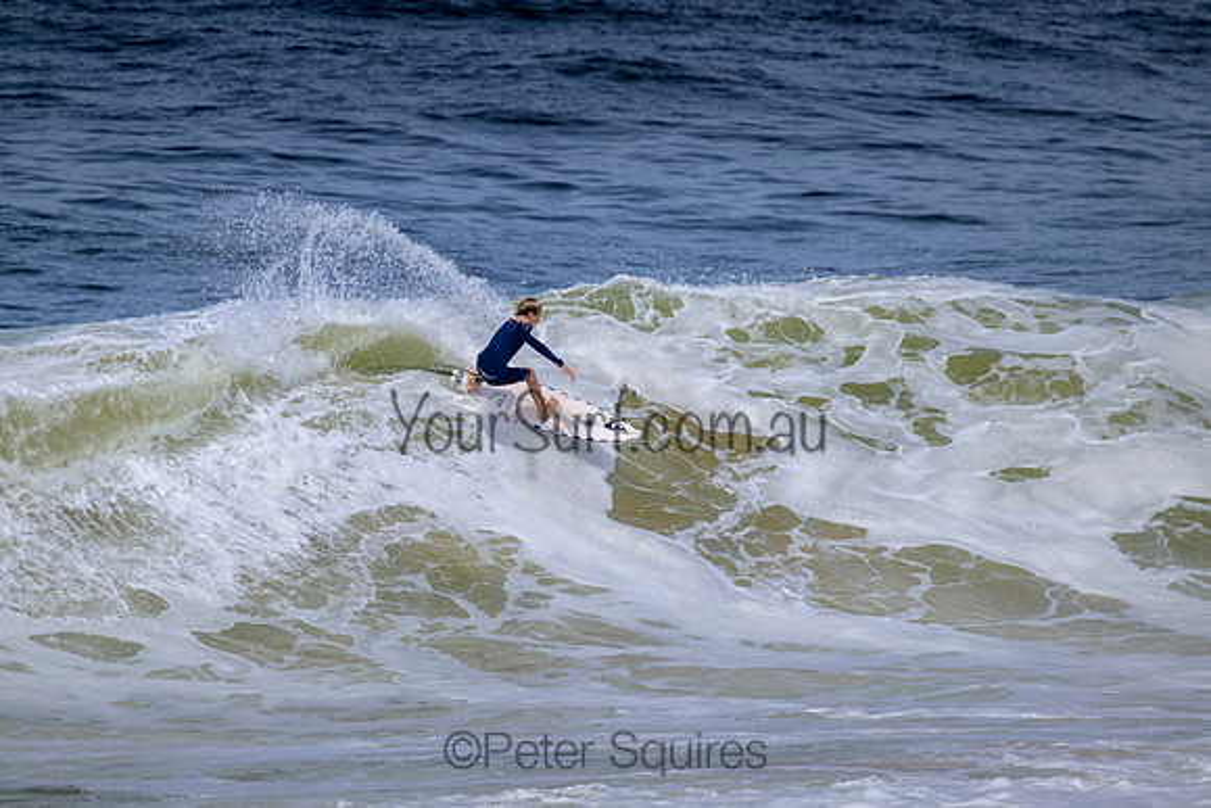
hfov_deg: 2.6
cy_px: 404
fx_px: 26916
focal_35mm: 800
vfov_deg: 1.7
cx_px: 606
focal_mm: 800
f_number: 11
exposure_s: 1/2000
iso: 450
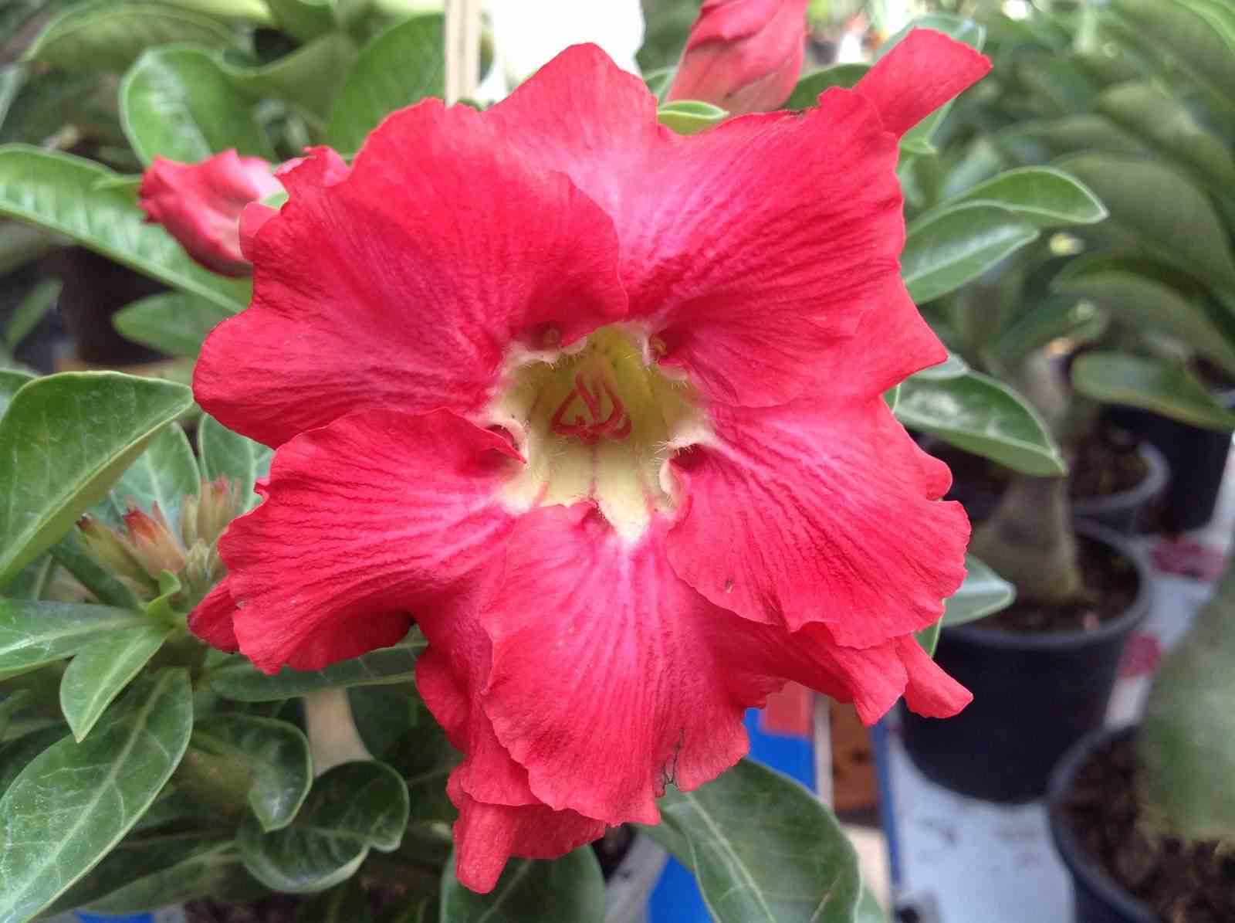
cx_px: 618
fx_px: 1247
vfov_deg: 40.6
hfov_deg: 52.7
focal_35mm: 35
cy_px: 462
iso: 80
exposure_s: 1/120
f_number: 2.4
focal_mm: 4.28
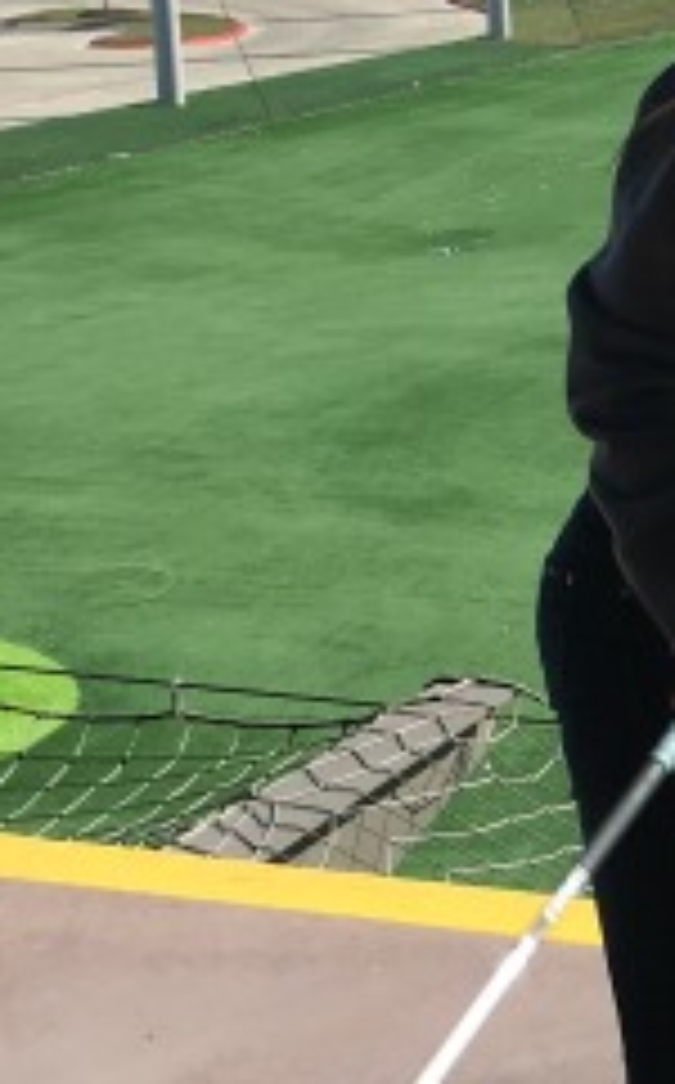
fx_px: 3218
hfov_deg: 11.4
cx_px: 1071
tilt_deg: -14.6
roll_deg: +1.0
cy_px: 560
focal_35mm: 109
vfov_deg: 19.1
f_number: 2.2
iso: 25
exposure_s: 1/1261
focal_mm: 4.15
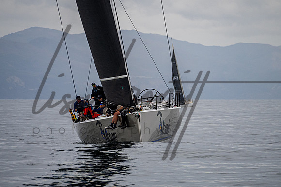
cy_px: 76
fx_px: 4293
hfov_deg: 3.7
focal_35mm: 550
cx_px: 156
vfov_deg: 2.5
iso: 800
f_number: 8
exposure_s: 1/2000
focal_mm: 400
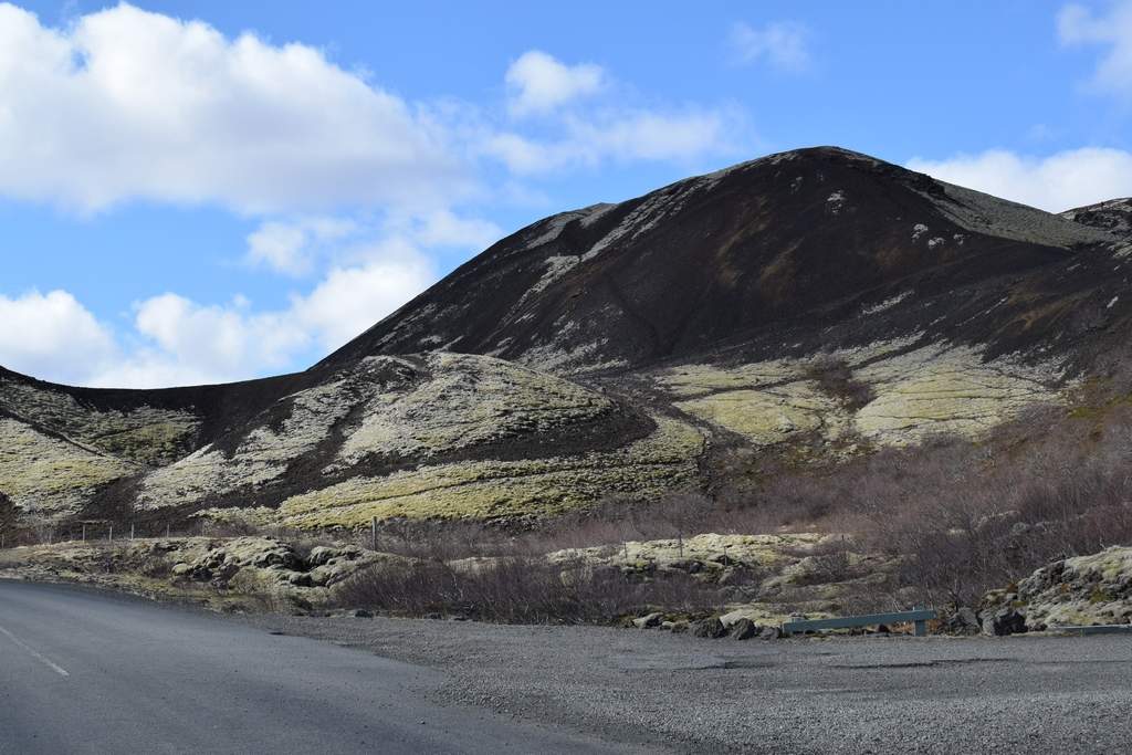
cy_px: 378
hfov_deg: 38.9
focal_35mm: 51
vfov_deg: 26.5
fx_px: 1604
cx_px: 566
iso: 200
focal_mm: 34
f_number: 10
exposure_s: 1/400
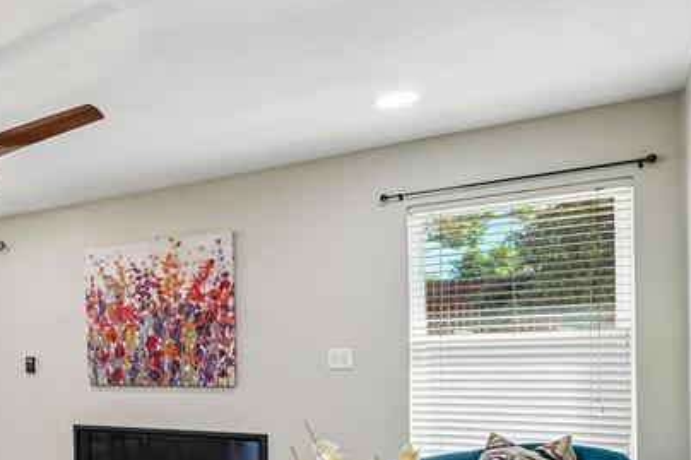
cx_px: -176
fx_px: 729
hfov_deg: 36.4
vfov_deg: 34.1
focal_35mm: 38
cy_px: 359
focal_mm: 10
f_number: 8
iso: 800
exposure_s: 1/20
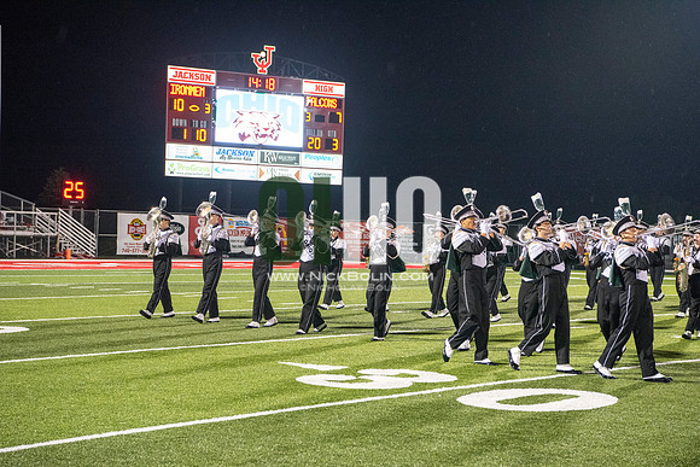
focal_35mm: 70
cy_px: 234
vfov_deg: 19.5
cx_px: 350
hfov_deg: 28.8
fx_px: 1361
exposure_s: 1/200
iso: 5000
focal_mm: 70
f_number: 5.6
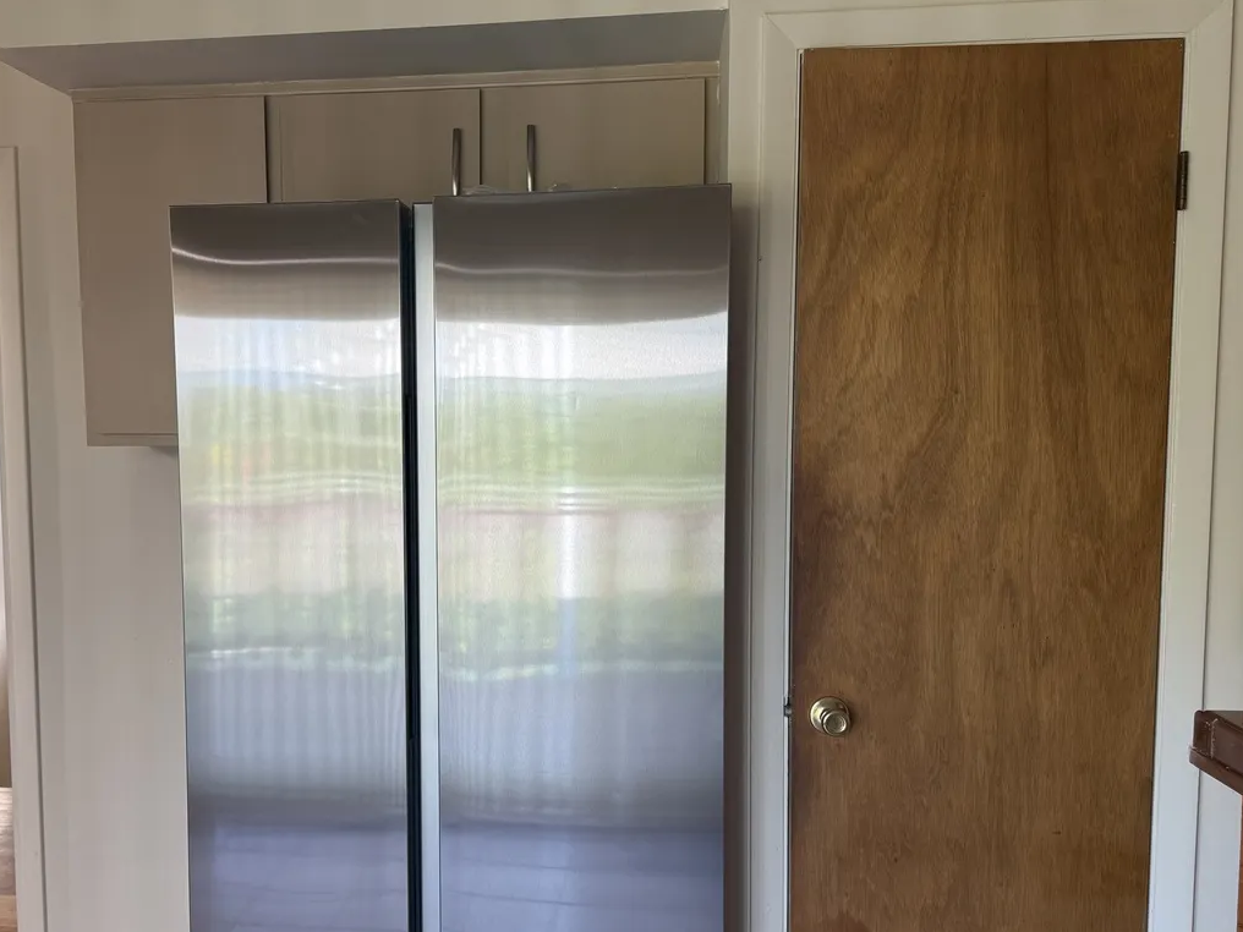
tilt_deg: -5.5
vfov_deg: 41.7
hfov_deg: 53.4
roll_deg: +0.5
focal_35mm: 34
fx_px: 1221
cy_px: 542
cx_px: 472
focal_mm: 6.76
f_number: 1.78
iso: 100
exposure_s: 1/60
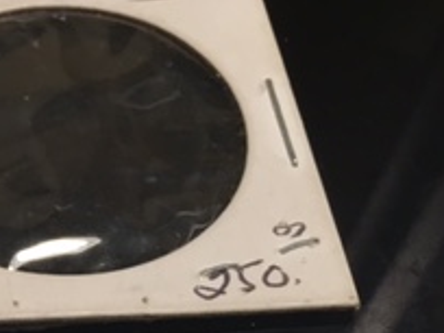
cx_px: -250
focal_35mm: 91
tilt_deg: -58.1
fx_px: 1167
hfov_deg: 18.6
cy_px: 485
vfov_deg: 15.1
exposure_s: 1/30
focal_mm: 4.15
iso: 32
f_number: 2.2
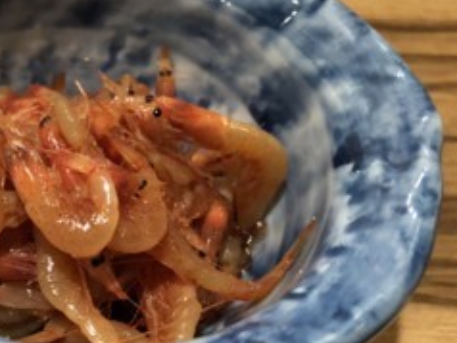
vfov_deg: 27.6
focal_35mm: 53
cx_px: 86
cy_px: 167
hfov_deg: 34.9
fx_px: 700
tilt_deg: -48.9
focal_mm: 4
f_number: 1.8
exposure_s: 1/4
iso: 125
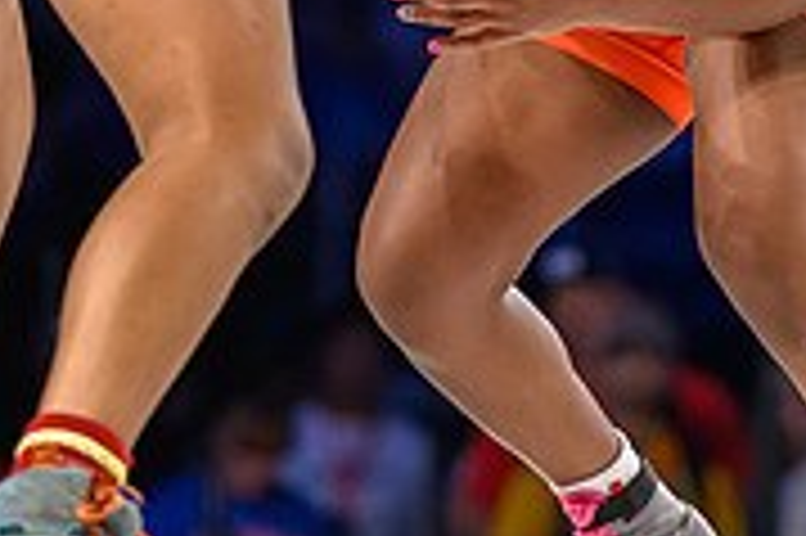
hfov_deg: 4.1
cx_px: 579
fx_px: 11385
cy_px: -284
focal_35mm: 509
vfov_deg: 2.7
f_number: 2.8
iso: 4000
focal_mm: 135
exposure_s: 1/800
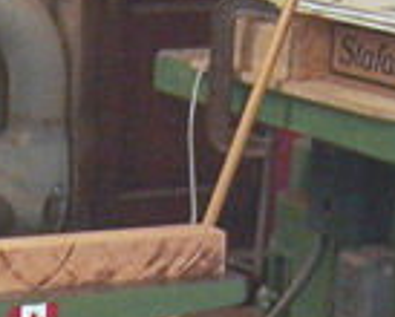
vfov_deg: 8.7
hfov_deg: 11.1
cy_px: 643
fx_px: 1979
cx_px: -104
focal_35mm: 169
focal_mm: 5.5
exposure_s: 1/15
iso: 140
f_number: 3.4
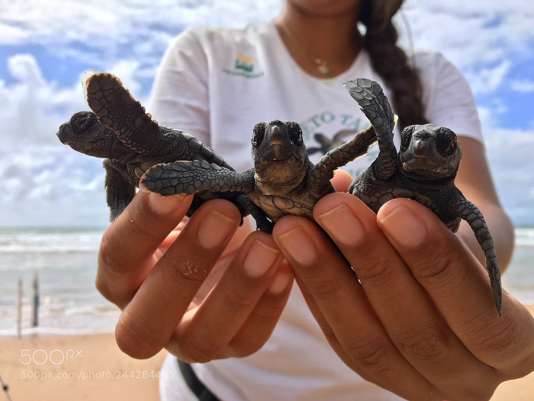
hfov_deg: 61.7
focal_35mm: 29
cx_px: 267
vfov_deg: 48.2
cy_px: 200
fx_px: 447
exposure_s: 1/1202
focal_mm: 4.15
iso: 25
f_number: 2.2
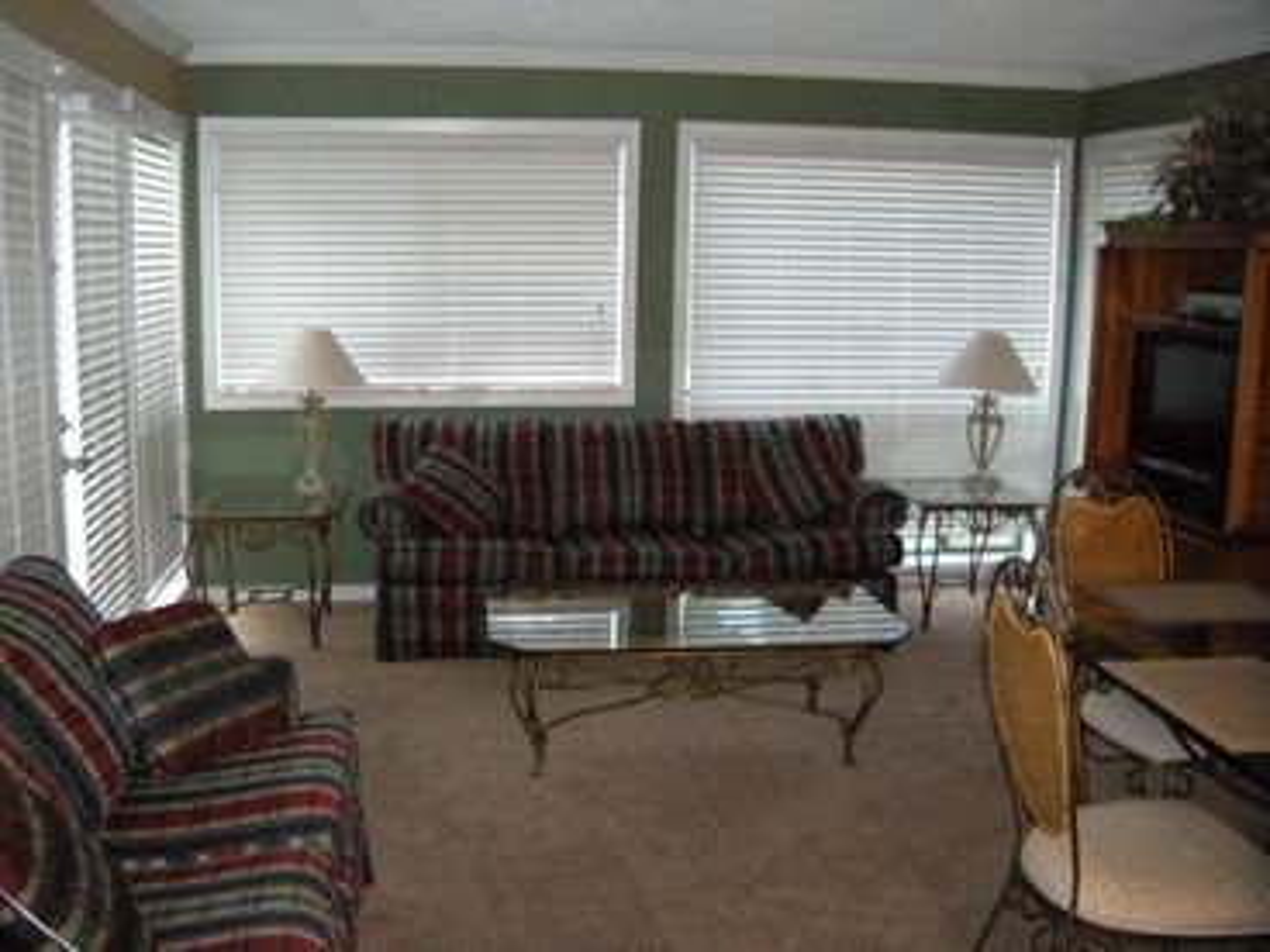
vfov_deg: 40.7
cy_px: 476
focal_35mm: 35
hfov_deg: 52.6
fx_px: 1284
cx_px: 635
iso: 400
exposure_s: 1/30
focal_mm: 5.9
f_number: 3.8
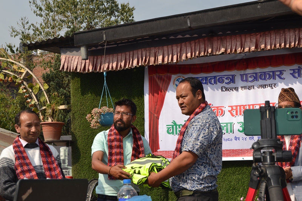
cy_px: 100
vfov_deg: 23.8
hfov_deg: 35.1
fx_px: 478
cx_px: 151
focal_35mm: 57
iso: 100
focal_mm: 38
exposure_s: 1/200
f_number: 9
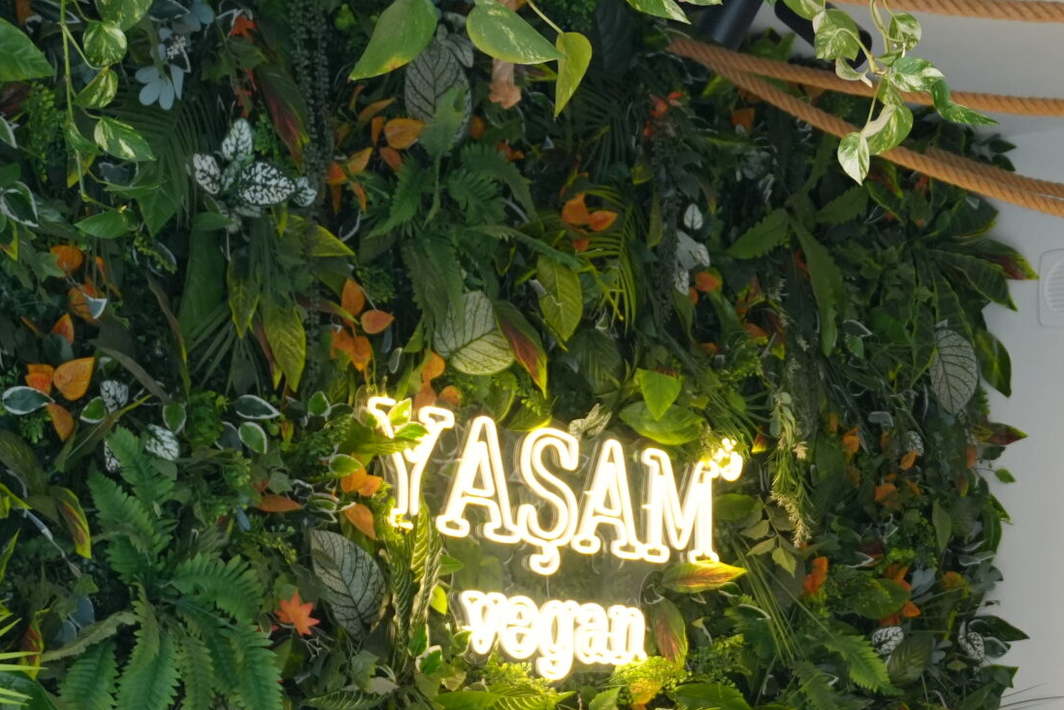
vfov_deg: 15.8
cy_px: 787
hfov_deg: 23.4
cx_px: 990
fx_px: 2483
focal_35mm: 84
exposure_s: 1/160
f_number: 4.5
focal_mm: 24
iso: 1250
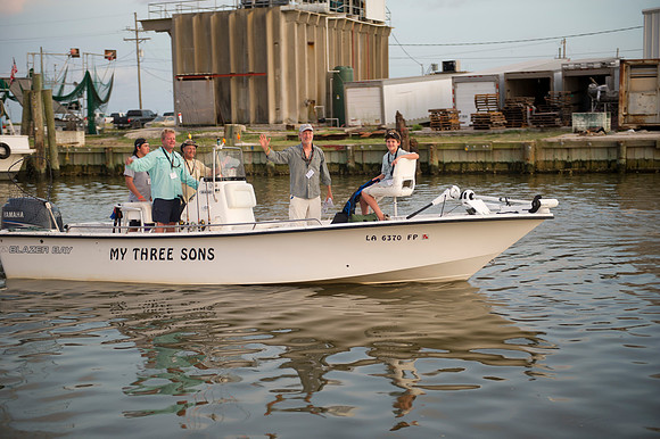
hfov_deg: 34.5
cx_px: 330
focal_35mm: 58
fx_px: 1063
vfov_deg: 23.4
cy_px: 220
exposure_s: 1/50
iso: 125
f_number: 2.8
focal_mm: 58
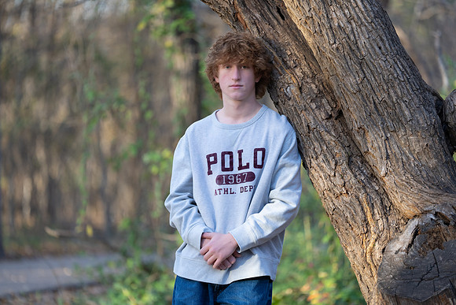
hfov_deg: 11.3
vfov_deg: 7.5
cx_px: 228
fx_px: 2306
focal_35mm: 182
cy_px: 152
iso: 400
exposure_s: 1/320
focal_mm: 182
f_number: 2.8
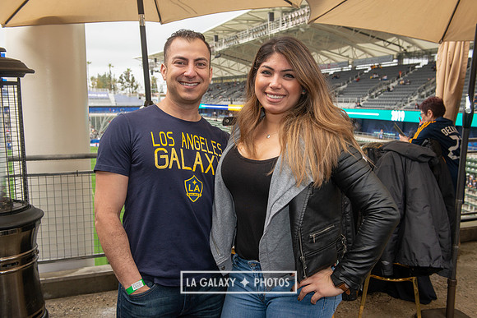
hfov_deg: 54.4
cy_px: 159
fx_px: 464
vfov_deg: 37.9
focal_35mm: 35
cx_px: 238
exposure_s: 1/200
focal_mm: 35
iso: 500
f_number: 7.1
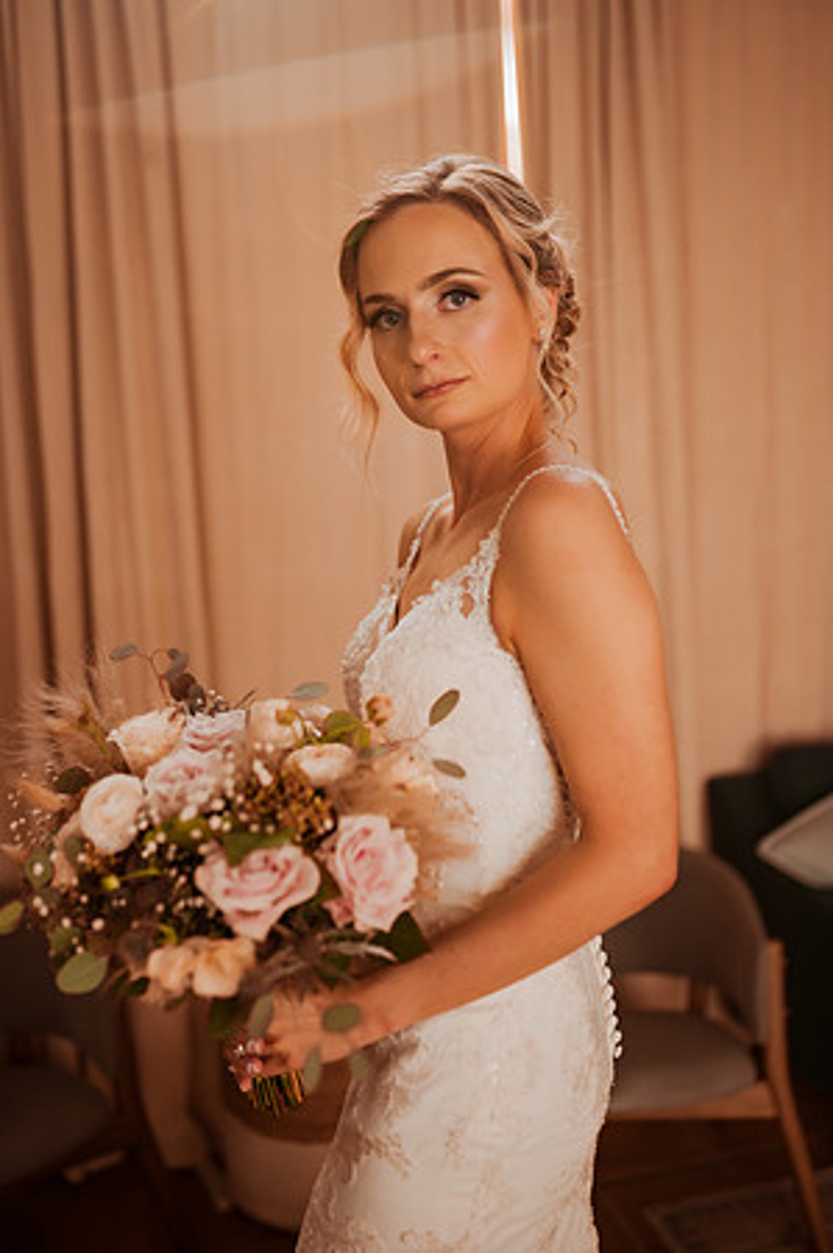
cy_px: 626
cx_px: 416
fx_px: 1218
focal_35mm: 35
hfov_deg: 37.8
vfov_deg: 54.5
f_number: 1.8
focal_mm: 35
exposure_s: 1/1600
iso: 320
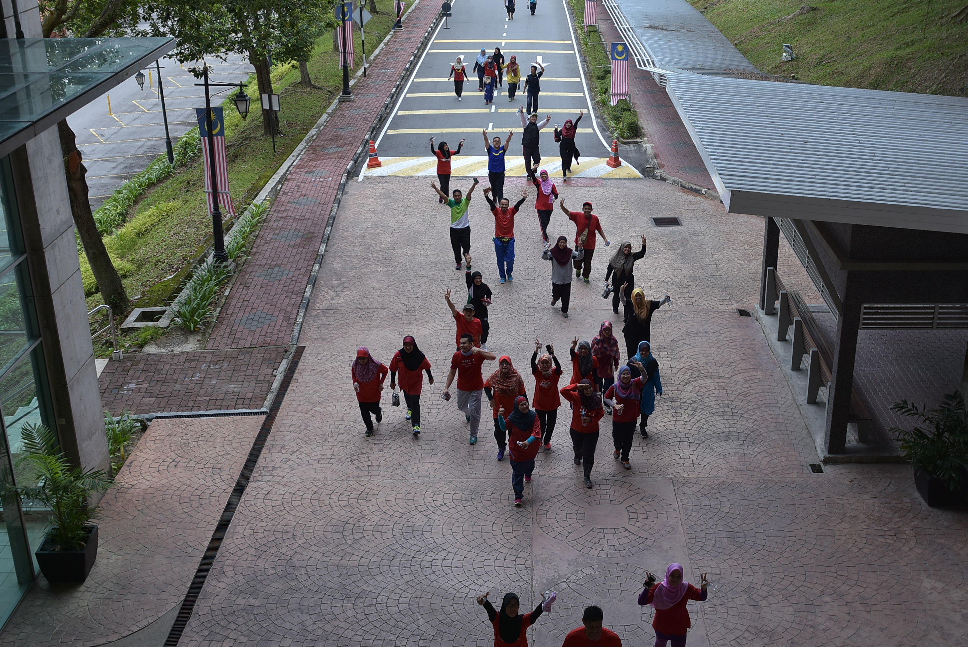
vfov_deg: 32.7
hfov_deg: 47.3
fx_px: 1103
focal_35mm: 41
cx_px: 524
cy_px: 291
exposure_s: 1/320
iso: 125
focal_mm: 24
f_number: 4.5
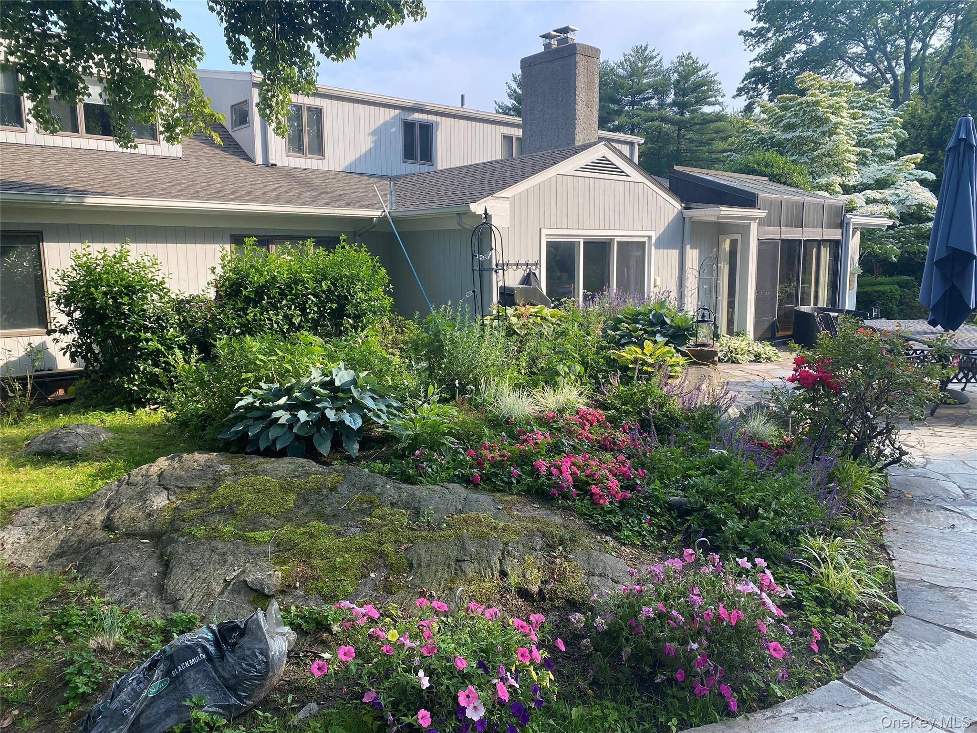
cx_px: 488
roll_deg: +0.2
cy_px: 366
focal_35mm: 26
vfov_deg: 53.1
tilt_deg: -7.5
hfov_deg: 67.3
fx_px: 734
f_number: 1.8
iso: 32
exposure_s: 1/623
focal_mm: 4.25
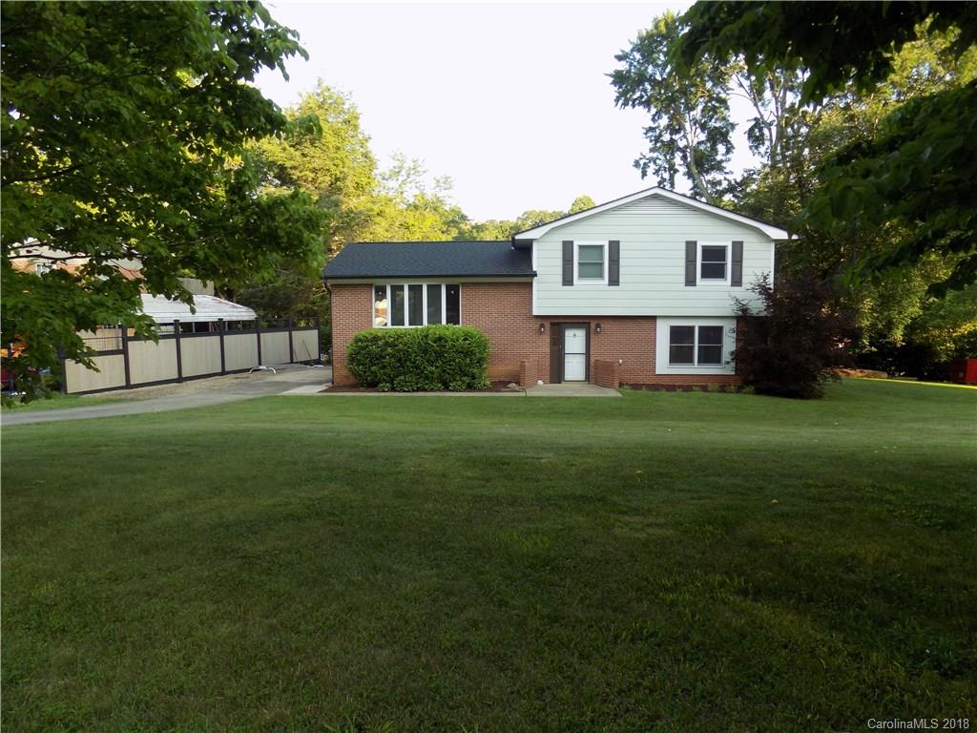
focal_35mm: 23
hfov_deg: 73.9
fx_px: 649
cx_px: 488
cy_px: 366
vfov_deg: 58.9
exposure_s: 1/125
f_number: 3.1
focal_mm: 4
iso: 80
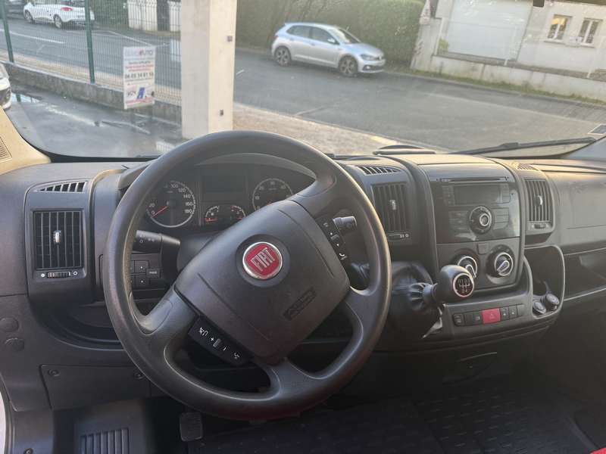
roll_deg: -7.2
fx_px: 420
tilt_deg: -26.3
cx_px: 303
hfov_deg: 71.6
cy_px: 227
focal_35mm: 24
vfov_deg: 56.8
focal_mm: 6.86
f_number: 1.78
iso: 160
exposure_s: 1/121
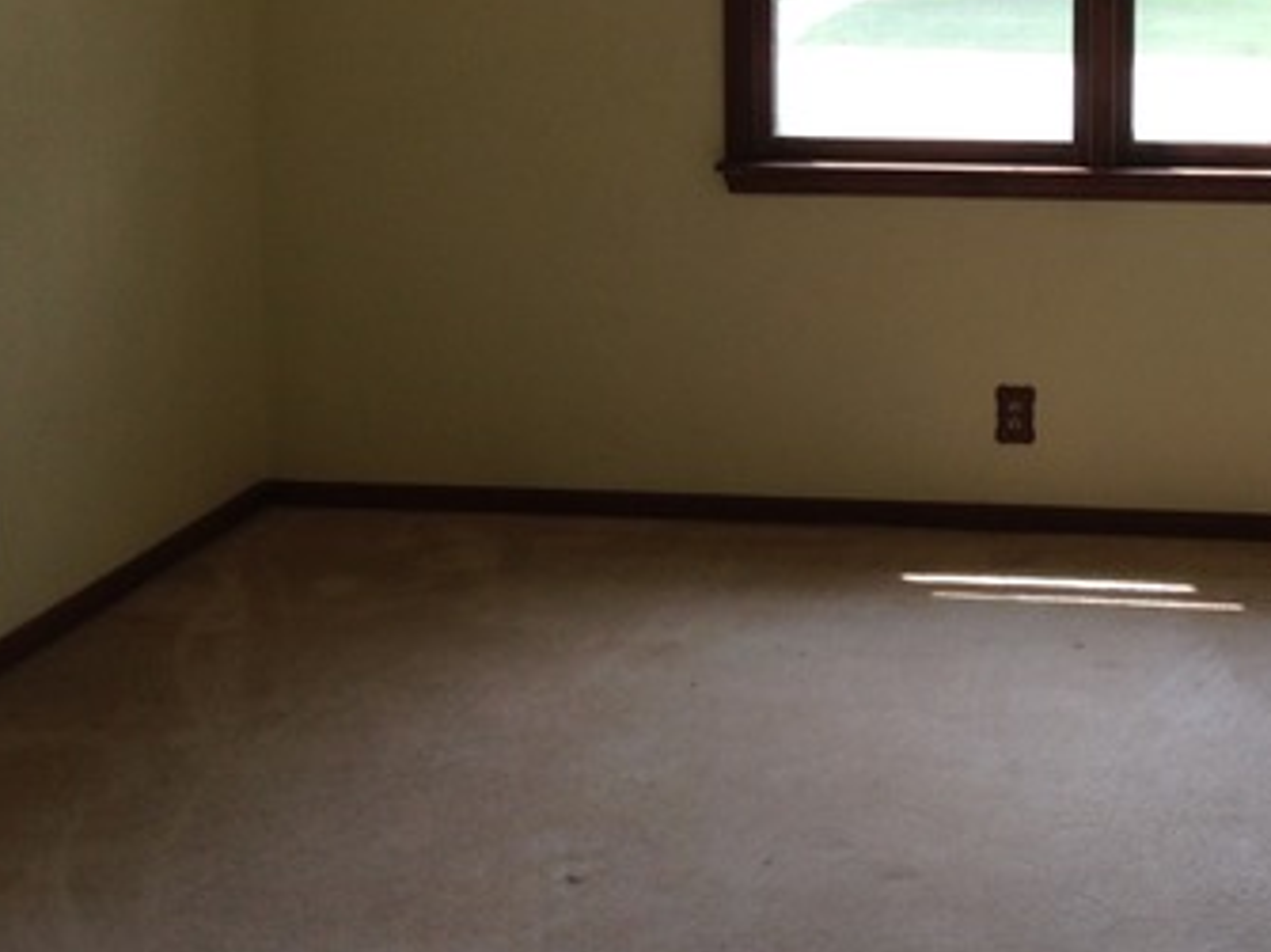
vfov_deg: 22.6
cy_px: 76
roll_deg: +1.0
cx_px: 994
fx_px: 2312
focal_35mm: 63
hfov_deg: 30.1
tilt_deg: -4.9
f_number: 2.4
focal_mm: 4.12
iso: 50
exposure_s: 1/139
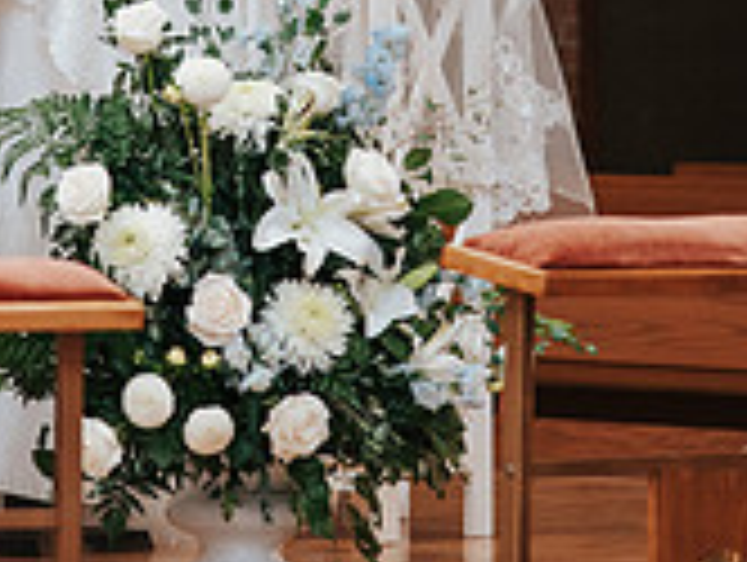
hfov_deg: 4.6
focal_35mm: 434
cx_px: 199
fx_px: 9379
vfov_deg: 3.4
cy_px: -252
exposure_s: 1/200
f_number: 4
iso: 1000
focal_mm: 110
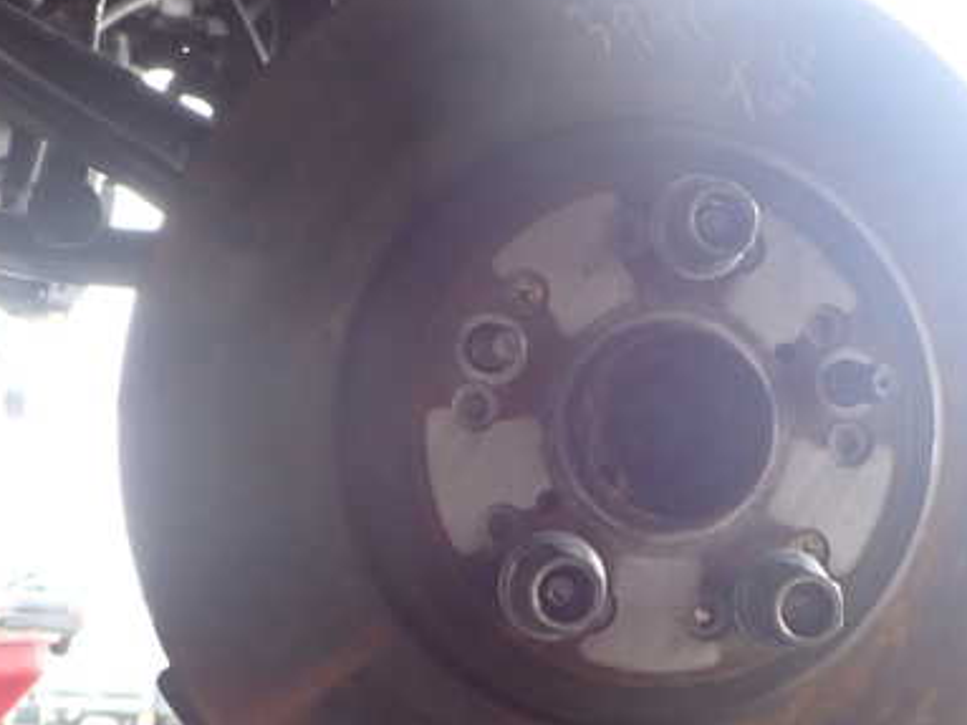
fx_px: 1313
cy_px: 366
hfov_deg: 40.3
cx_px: 563
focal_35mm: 47
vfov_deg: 30.9
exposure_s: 1/200
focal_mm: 5.4
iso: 320
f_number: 2.3
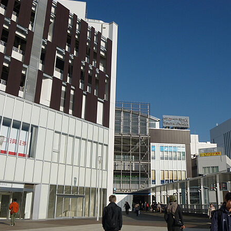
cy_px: 114
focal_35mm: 37
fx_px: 279
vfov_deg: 44.9
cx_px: 137
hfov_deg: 44.7
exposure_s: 1/250
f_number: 10
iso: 100
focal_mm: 5.6
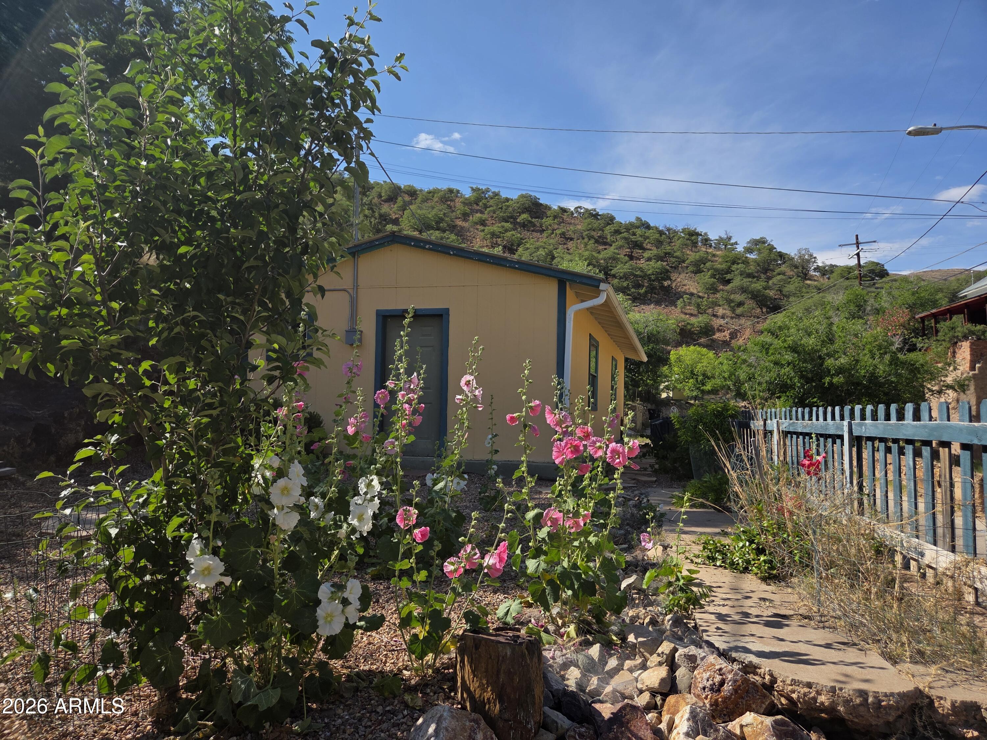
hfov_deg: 73.9
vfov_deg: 58.9
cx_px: 494
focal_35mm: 23
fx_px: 656
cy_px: 370
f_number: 1.8
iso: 80
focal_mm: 5.4
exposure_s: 1/3861
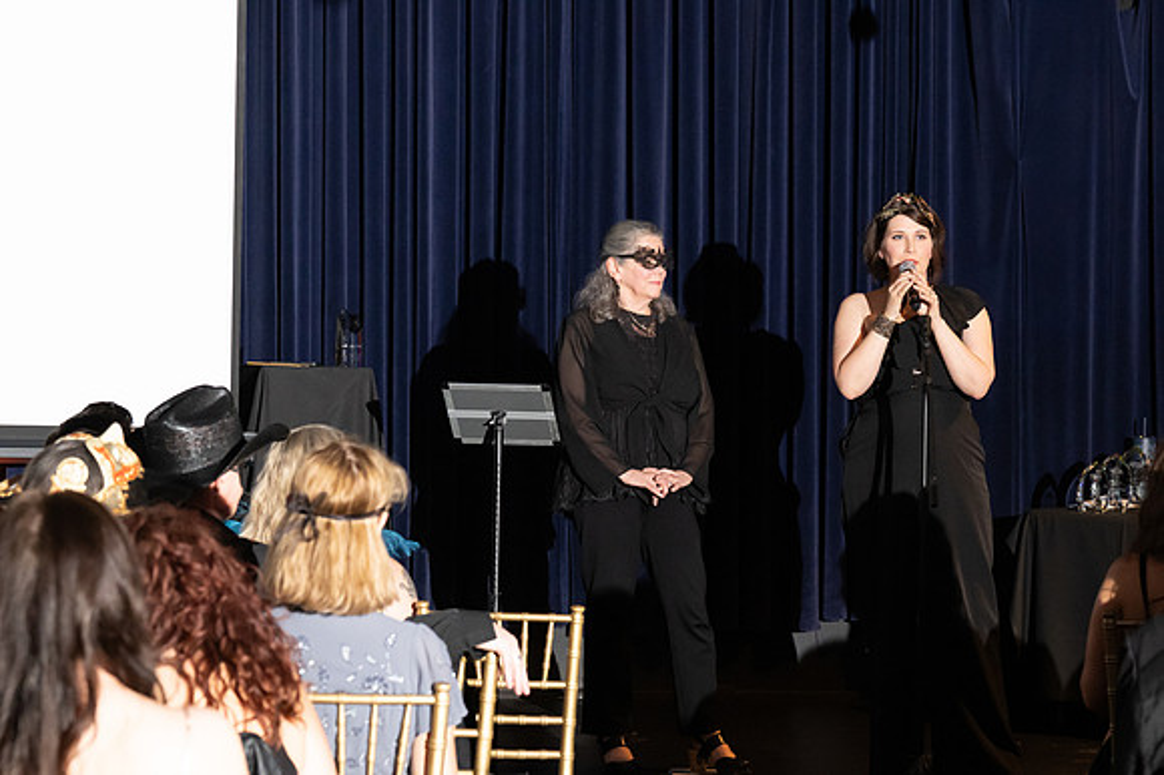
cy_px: 388
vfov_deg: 13.3
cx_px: 582
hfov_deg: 19.8
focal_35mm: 103
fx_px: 3328
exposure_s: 1/200
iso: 2500
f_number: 4.5
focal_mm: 69
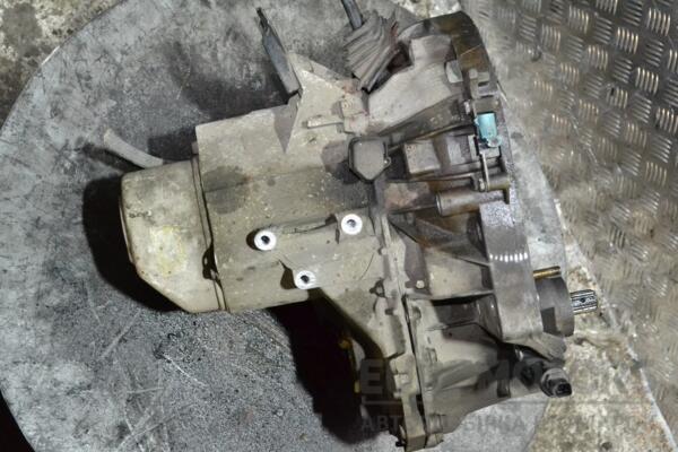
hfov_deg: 35.1
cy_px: 226
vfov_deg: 23.8
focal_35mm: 57
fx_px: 1073
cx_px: 339
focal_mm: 38
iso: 3200
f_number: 5
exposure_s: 1/60
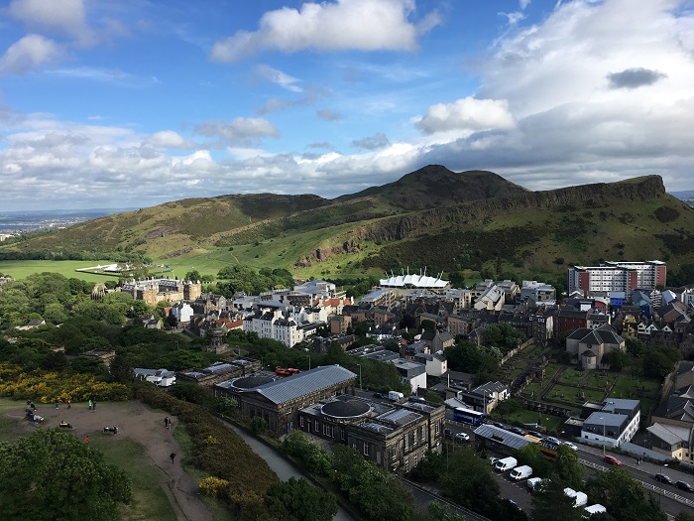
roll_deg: +1.9
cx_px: 347
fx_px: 581
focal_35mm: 29
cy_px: 260
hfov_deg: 61.7
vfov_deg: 48.2
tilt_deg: -4.2
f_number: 2.2
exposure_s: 1/1350
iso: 25
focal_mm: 4.15
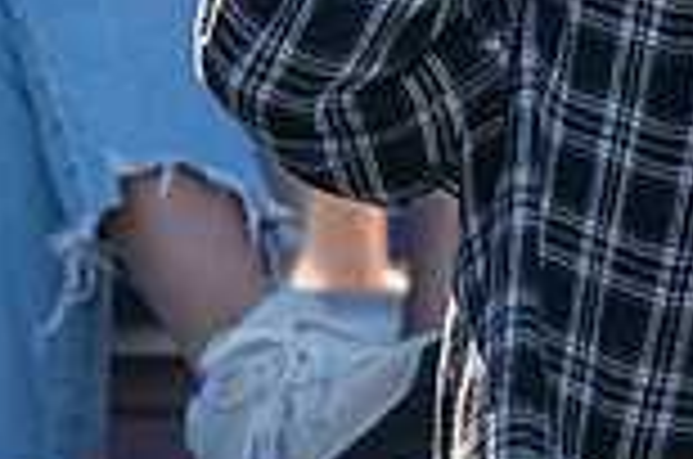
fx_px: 11968
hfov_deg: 3.3
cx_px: 828
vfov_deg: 2.2
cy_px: -263
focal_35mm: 623
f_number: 3.5
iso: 50
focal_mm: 165
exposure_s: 1/320
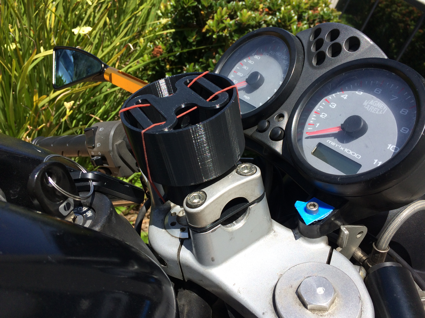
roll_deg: -21.9
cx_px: 212
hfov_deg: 61.7
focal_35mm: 29
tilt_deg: -33.7
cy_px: 159
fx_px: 356
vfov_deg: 48.2
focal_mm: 4.15
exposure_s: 1/1786
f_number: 2.2
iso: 32
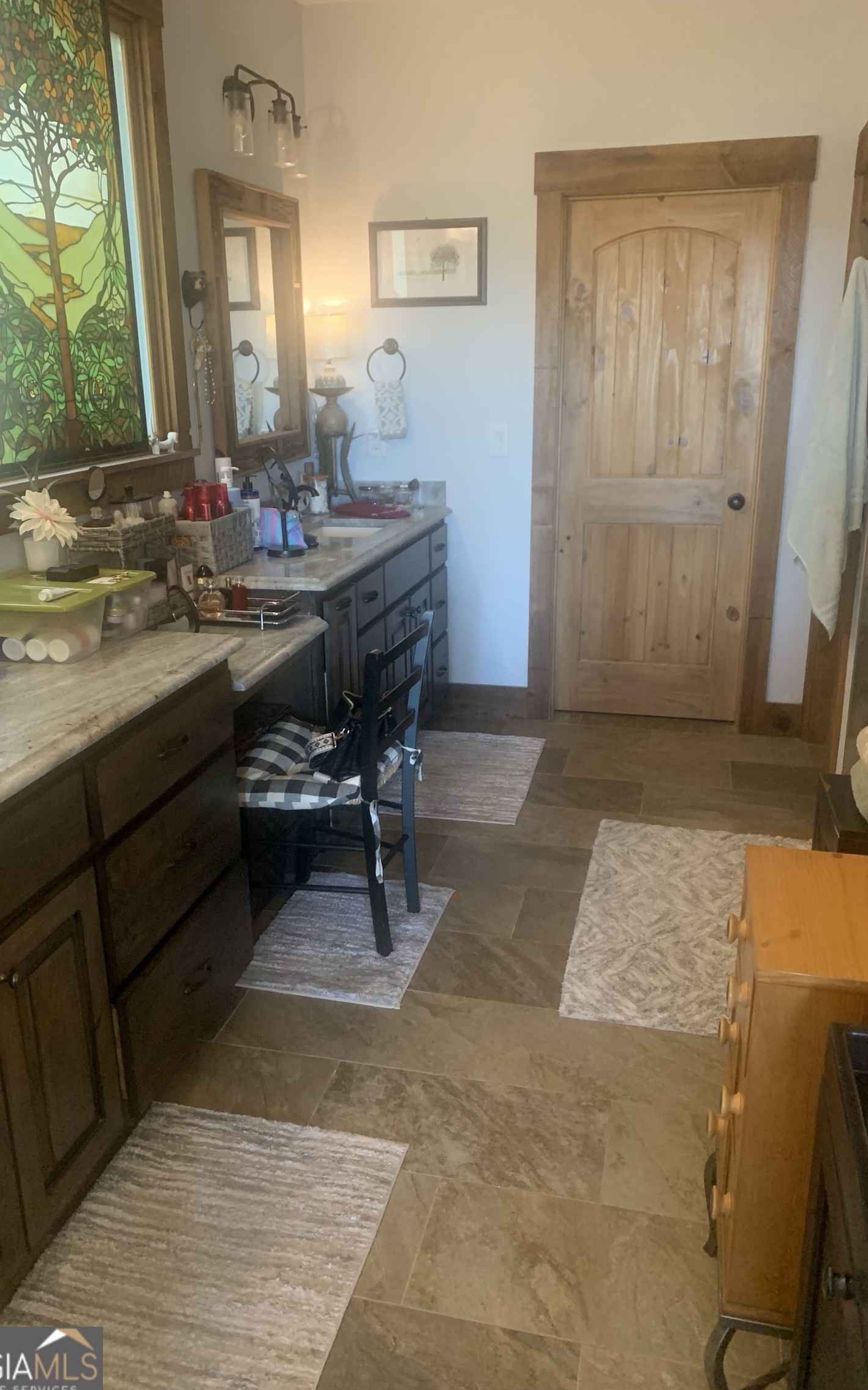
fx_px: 1060
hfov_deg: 44.5
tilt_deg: -13.9
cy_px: 691
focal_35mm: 28
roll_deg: +1.7
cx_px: 421
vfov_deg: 66.5
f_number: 1.8
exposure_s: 1/40
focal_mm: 4.25
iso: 400
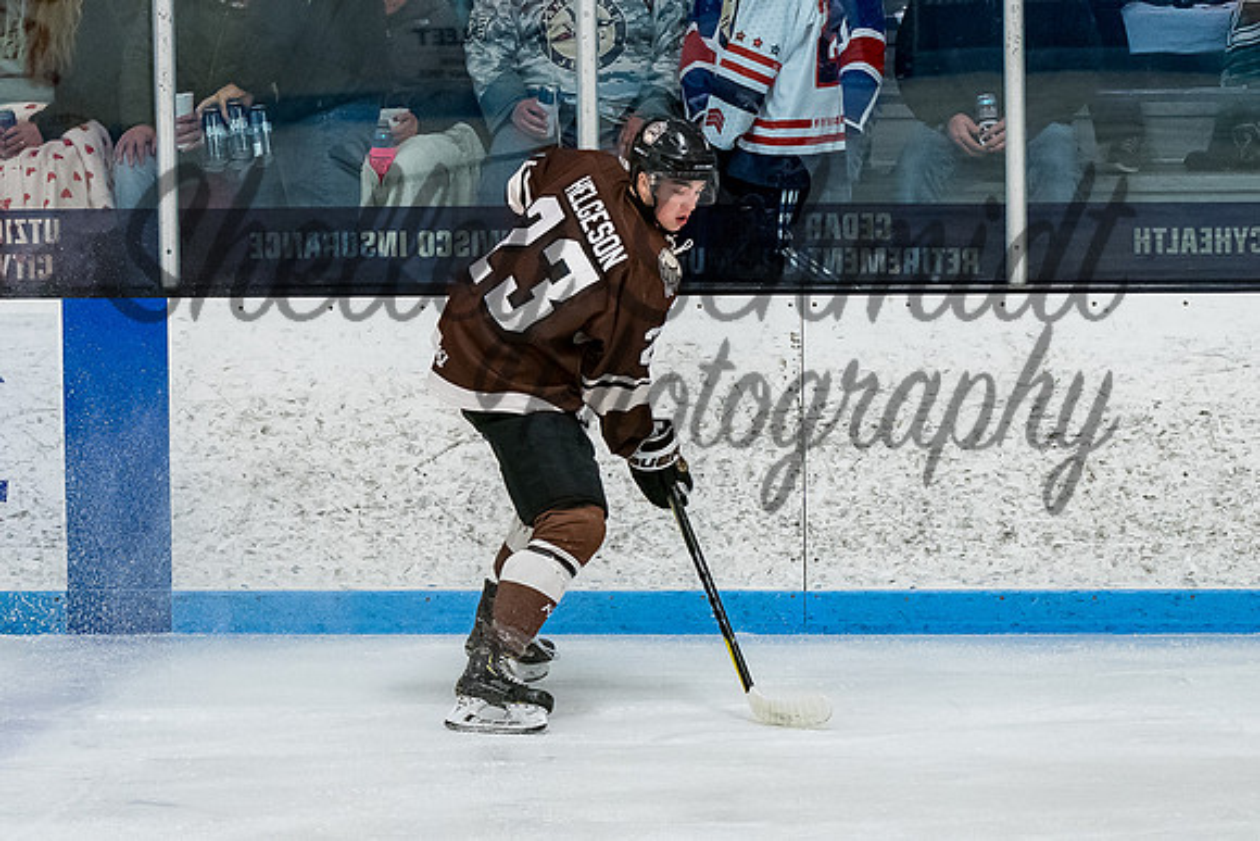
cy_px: 426
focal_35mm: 259
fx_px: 9054
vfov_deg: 5.3
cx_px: 587
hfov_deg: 8.0
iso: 2500
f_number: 3.5
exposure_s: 1/800
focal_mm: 110
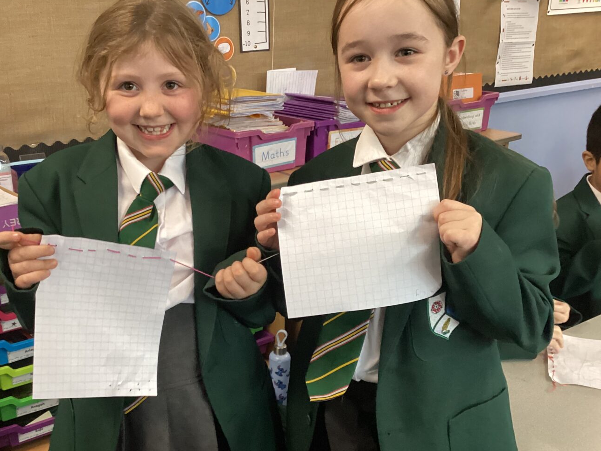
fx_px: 677
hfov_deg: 47.6
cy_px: 256
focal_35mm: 39
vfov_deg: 36.8
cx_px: 243
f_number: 2.4
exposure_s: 1/33
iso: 250
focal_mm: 3.3
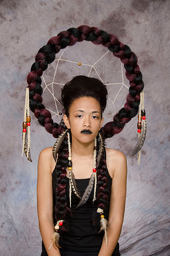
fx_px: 640
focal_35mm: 90
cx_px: 85
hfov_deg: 15.1
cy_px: 128
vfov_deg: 22.7
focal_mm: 60
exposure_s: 1/125
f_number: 5.6
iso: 200
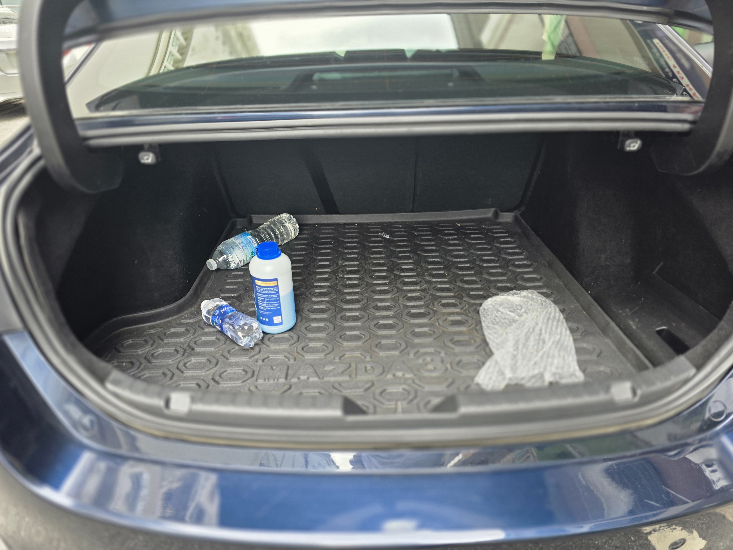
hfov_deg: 73.9
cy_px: 275
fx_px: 487
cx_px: 366
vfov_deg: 58.9
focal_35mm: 23
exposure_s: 1/180
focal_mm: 6.3
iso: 100
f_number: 1.7
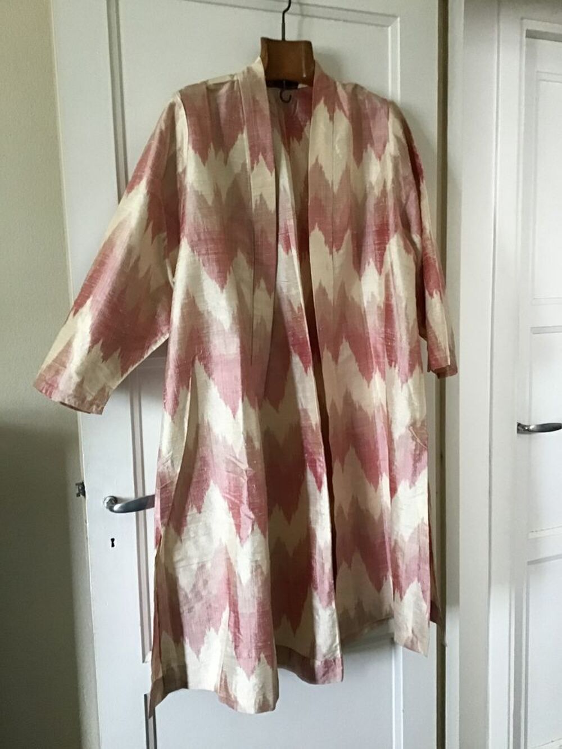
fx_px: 671
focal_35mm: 31
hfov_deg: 45.4
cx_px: 281
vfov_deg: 58.3
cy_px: 374
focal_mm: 3.3
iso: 160
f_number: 2.4
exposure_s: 1/33
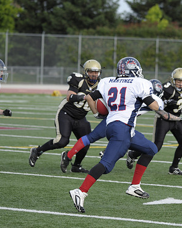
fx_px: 1894
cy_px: 116
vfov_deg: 6.9
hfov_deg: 5.5
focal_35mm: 281
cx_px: 129
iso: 640
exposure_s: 1/1000
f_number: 5.3
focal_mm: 190
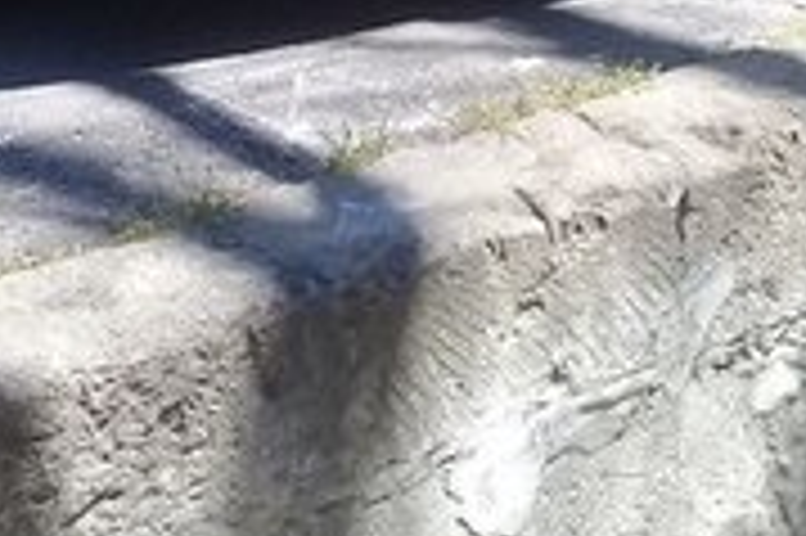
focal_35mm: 119
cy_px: -444
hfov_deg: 17.2
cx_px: 401
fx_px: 2662
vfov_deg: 10.7
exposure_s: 1/396
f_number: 2.2
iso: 50
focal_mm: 3.3
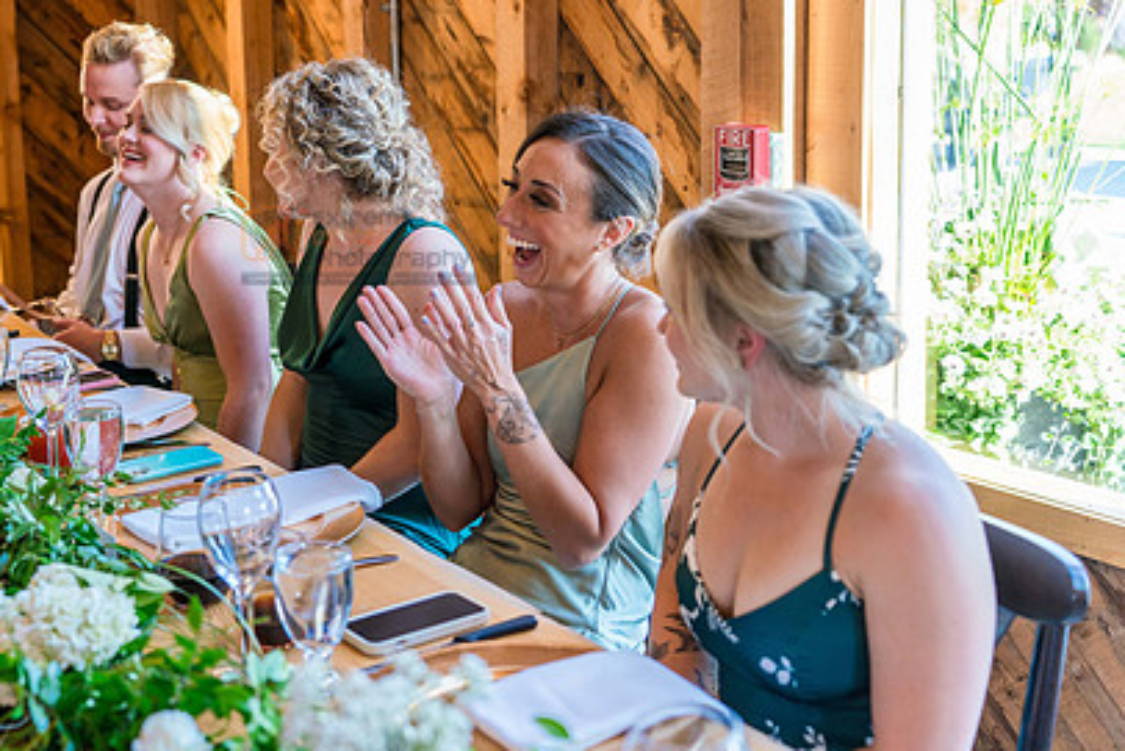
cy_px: 242
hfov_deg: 39.1
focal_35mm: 50
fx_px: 1563
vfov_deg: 26.8
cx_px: 360
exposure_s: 1/200
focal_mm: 35
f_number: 2.5
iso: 400
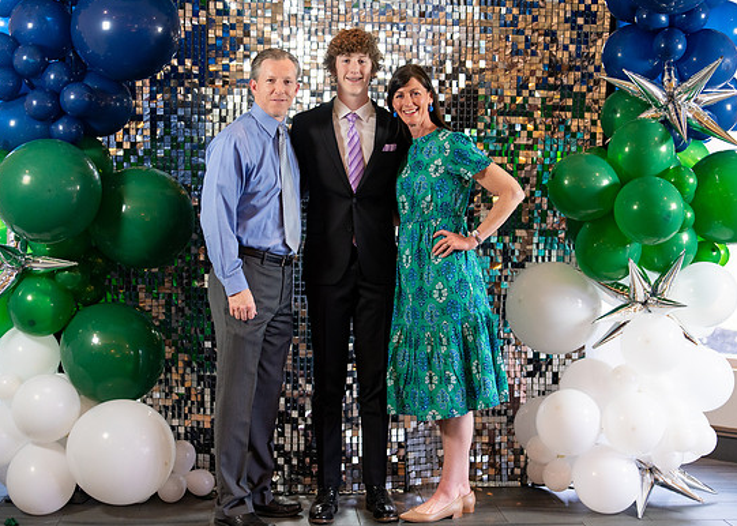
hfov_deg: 33.8
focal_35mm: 58
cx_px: 393
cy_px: 265
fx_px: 1214
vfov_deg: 24.4
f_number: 1.2
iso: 800
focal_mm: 50
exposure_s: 1/320
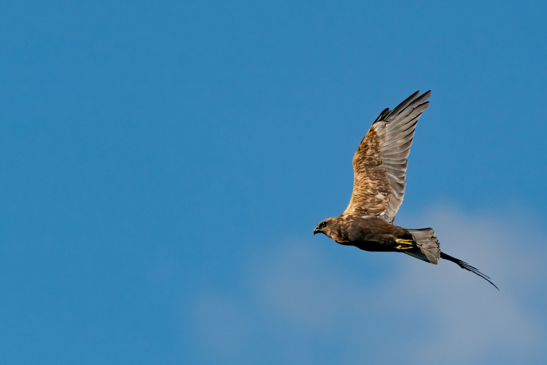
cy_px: 182
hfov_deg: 3.4
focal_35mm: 600
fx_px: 9116
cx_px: 274
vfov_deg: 2.3
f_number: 7.1
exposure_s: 1/3200
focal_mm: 600
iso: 320
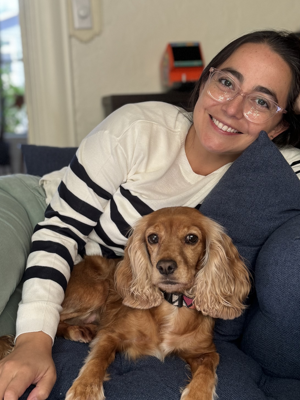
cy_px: 196
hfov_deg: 30.7
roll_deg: +3.4
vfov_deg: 40.4
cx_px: 110
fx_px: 543
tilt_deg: -8.8
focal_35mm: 47
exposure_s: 1/121
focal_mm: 6.76
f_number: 1.78
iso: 200
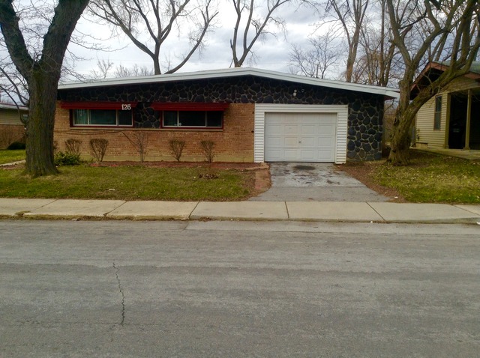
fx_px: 457
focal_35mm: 33
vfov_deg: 42.8
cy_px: 179
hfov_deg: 55.4
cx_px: 240
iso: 25
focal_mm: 3.3
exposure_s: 1/527
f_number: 2.4
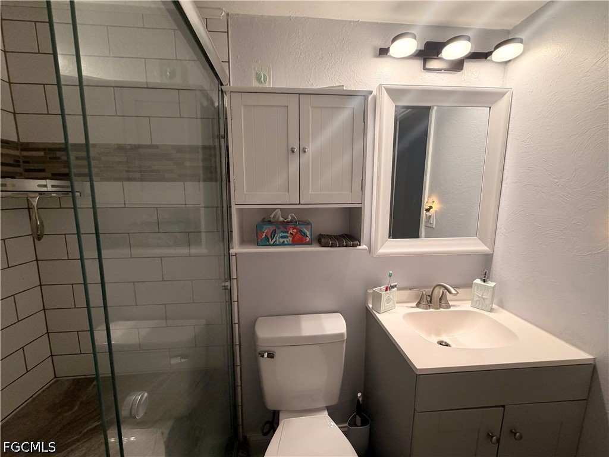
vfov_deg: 85.7
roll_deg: +0.2
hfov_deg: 102.1
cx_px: 304
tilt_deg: -8.1
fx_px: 246
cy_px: 228
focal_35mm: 14
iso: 200
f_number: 2.2
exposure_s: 1/120
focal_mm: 2.22
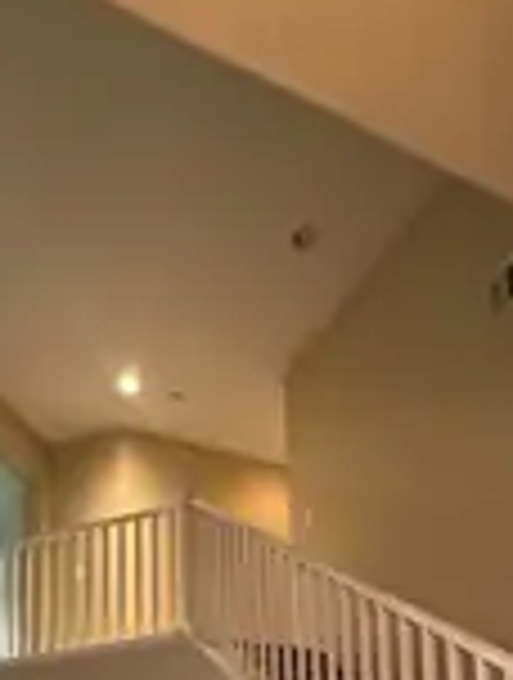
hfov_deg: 38.7
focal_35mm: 37
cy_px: 761
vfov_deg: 39.9
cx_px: 207
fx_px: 728
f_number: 2.2
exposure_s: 1/60
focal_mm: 2.22
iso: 250
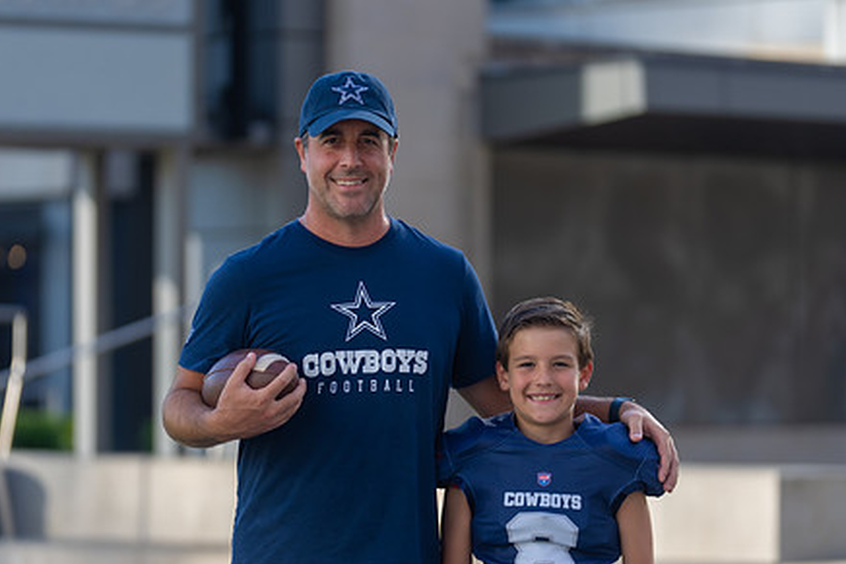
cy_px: 344
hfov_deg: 10.9
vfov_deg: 7.3
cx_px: 388
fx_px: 4419
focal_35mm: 188
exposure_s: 1/500
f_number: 2.8
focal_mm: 138
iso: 100
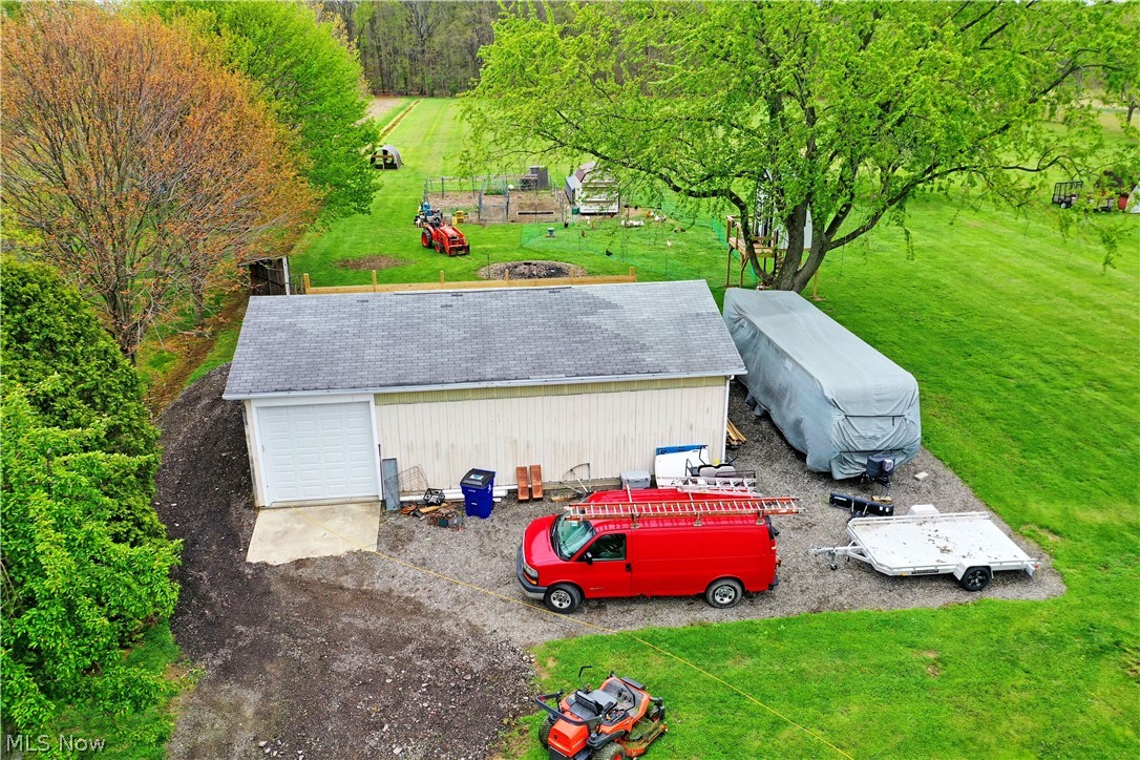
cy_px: 380
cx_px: 570
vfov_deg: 46.4
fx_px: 887
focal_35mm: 28
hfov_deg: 65.5
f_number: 4.5
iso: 100
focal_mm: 10.26
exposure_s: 1/160
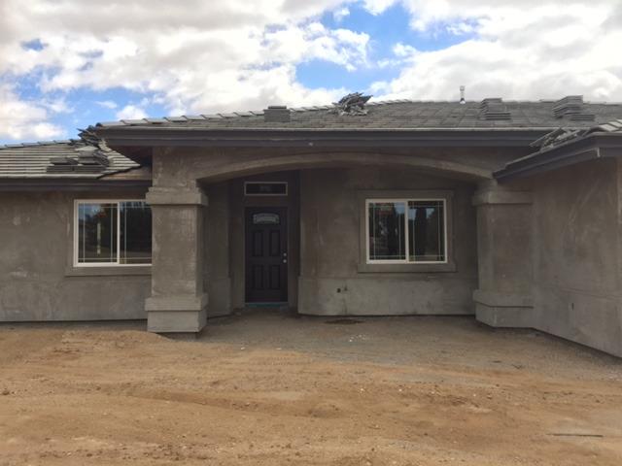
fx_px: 521
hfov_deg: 61.7
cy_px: 233
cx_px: 311
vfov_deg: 48.2
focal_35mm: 29
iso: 32
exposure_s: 1/1276
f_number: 2.2
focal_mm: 4.15
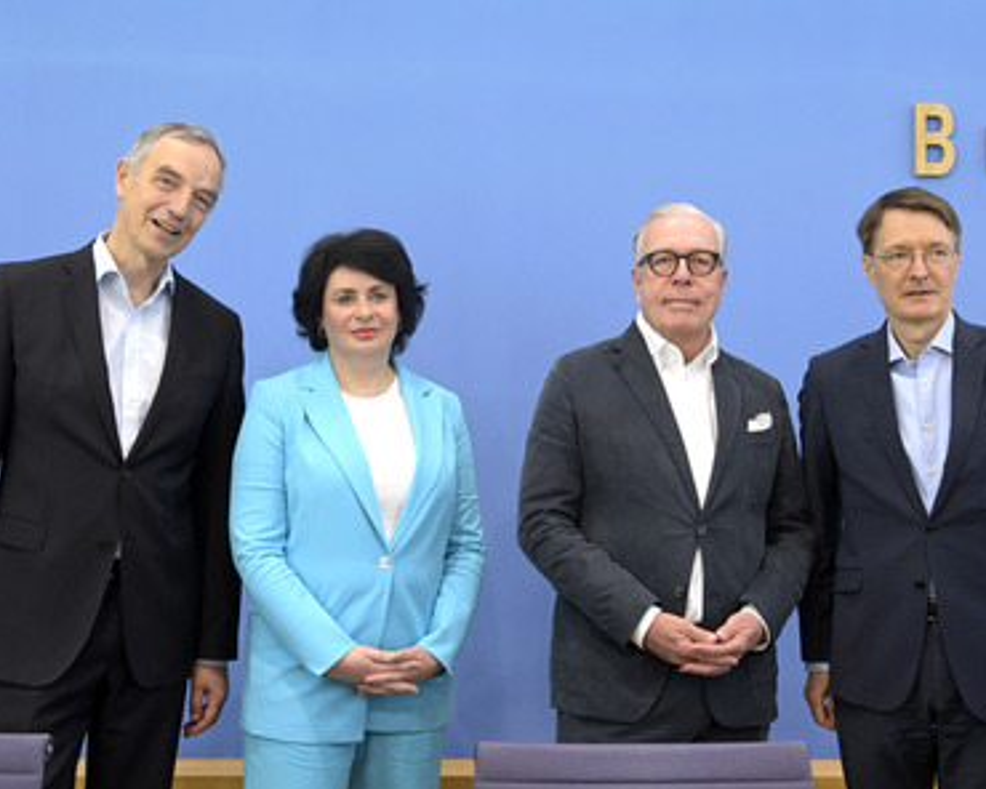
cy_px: 397
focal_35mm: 40
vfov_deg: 37.3
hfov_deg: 45.8
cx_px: 505
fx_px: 1167
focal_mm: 35
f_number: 5.6
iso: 4000
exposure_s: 1/500
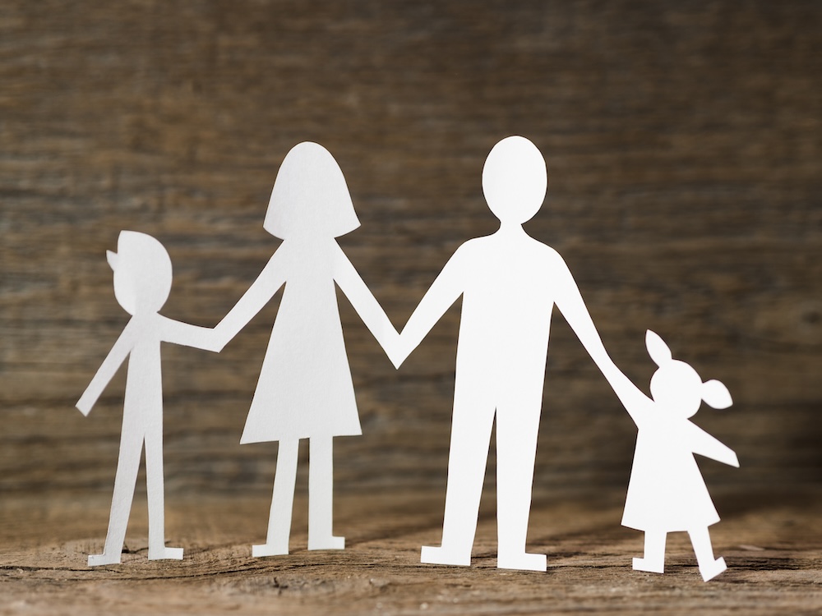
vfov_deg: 16.4
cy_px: 308
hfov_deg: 21.8
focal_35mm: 90
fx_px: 2137
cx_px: 411
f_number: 2.2
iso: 100
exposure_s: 1/125
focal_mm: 45
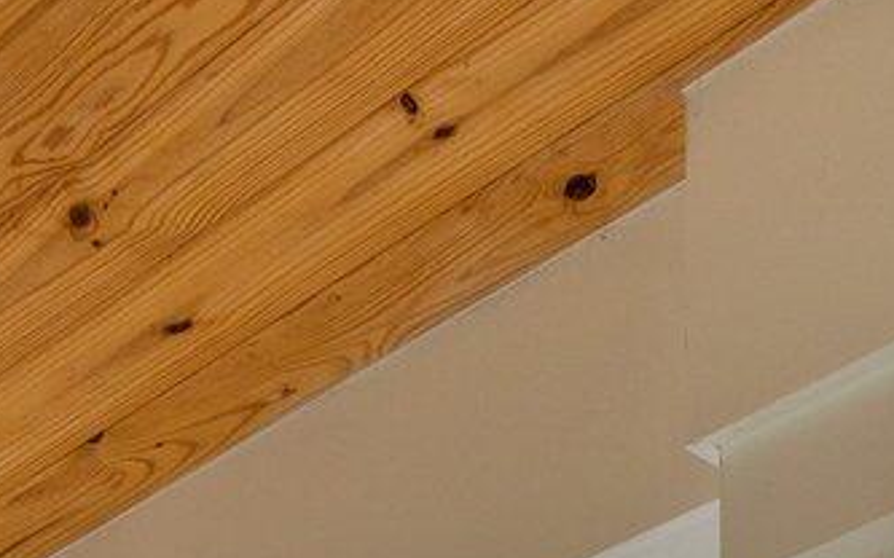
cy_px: 1686
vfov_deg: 10.1
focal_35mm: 94
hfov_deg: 22.1
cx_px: 497
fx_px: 2290
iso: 100
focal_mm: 10
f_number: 9
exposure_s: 1/8
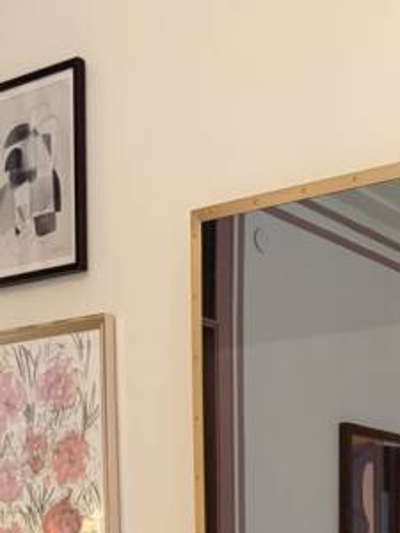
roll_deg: -1.3
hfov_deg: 19.8
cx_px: 401
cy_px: 775
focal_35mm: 72
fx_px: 1109
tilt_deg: -8.4
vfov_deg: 22.6
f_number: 1.78
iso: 640
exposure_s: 1/60
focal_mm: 6.76
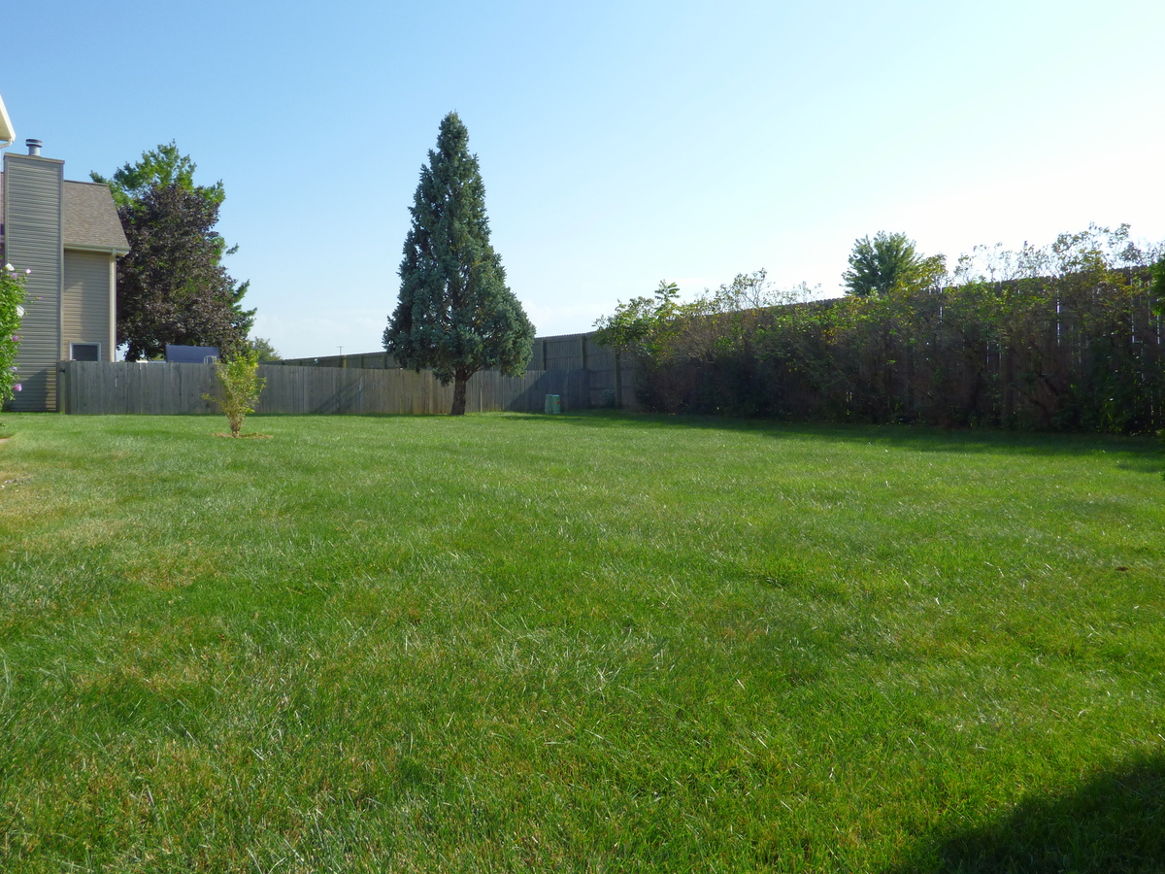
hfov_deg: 71.5
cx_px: 532
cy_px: 385
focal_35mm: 24
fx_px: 808
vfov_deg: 56.7
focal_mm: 3.58
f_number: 4
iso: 100
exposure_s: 1/640
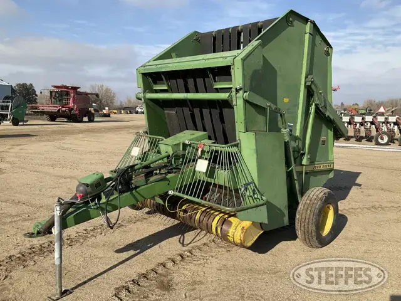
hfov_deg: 61.7
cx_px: 200
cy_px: 150
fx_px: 336
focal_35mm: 29
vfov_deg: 48.2
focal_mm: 3
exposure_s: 1/1675
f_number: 1.8
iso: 25
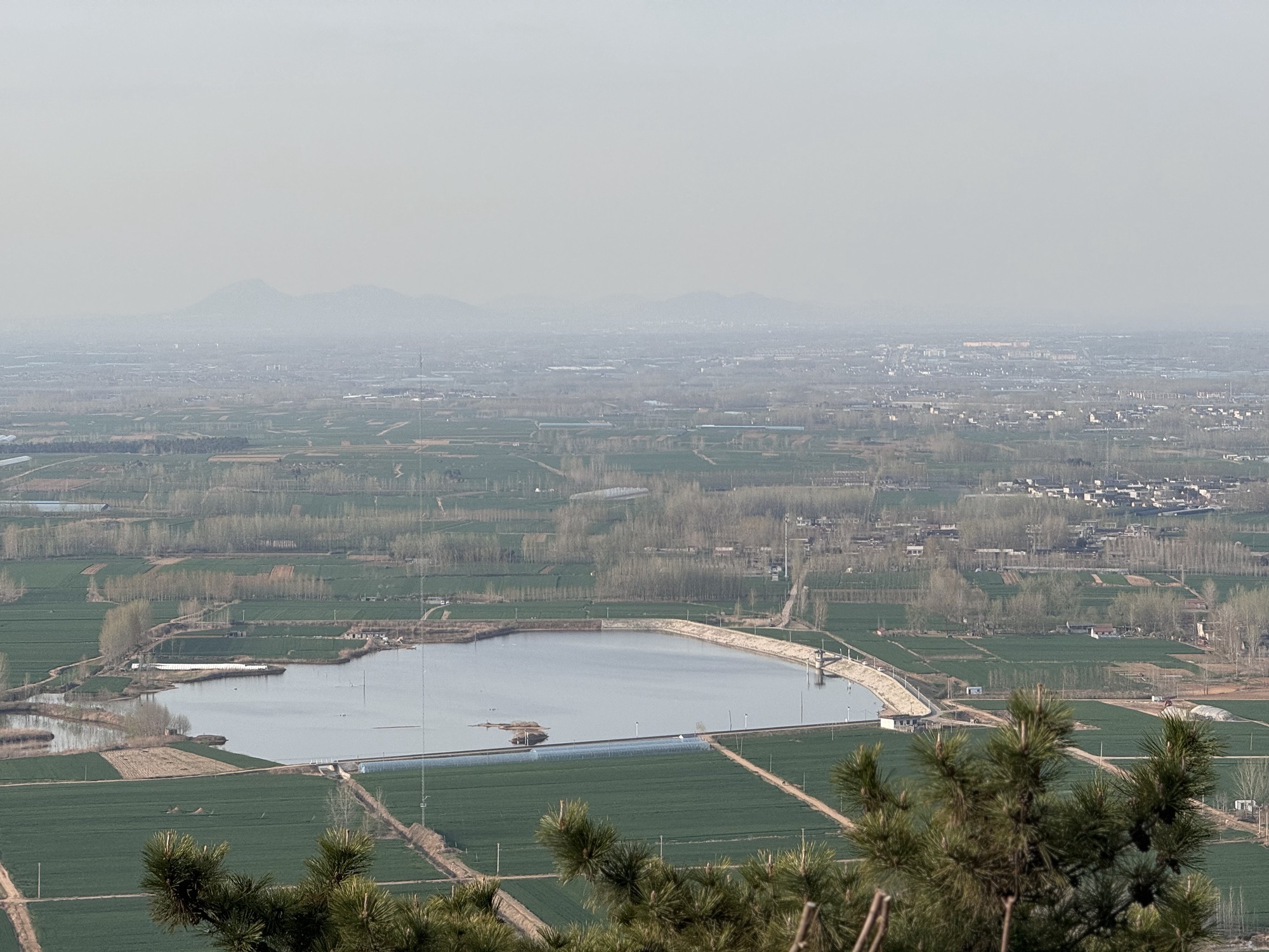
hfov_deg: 16.4
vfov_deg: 12.3
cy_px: 476
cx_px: 634
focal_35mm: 120
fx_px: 4399
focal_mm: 15.66
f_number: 2.8
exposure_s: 1/1048
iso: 50
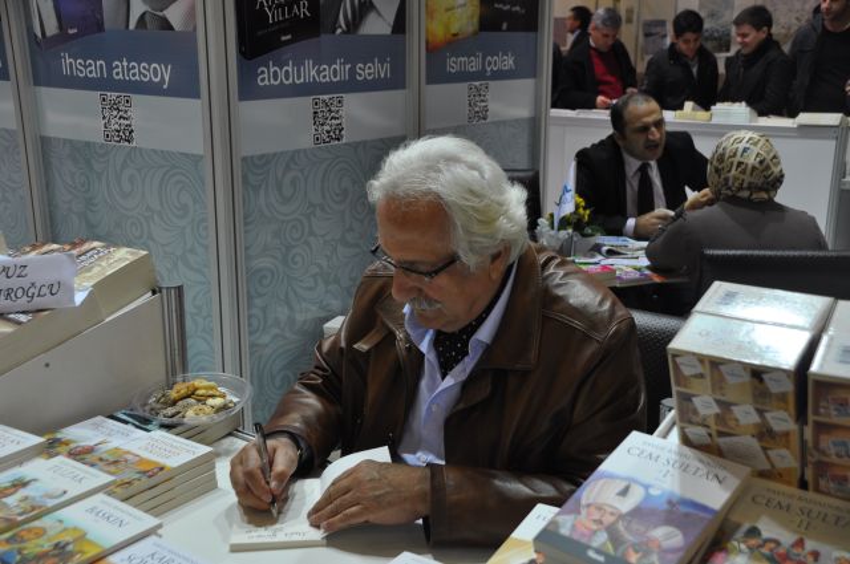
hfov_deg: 46.5
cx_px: 425
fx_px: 990
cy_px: 282
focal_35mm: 42
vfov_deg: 31.8
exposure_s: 1/60
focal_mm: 28
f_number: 4
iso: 400
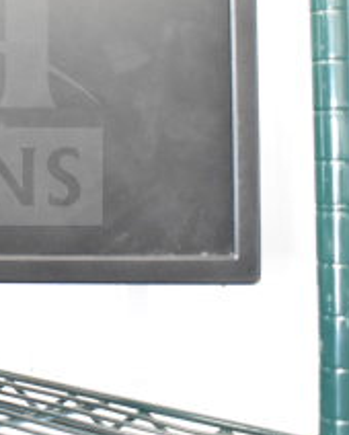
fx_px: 1044
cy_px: 63
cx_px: -129
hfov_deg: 17.5
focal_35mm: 81
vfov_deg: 23.1
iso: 5600
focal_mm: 20
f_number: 3.8
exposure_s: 1/30
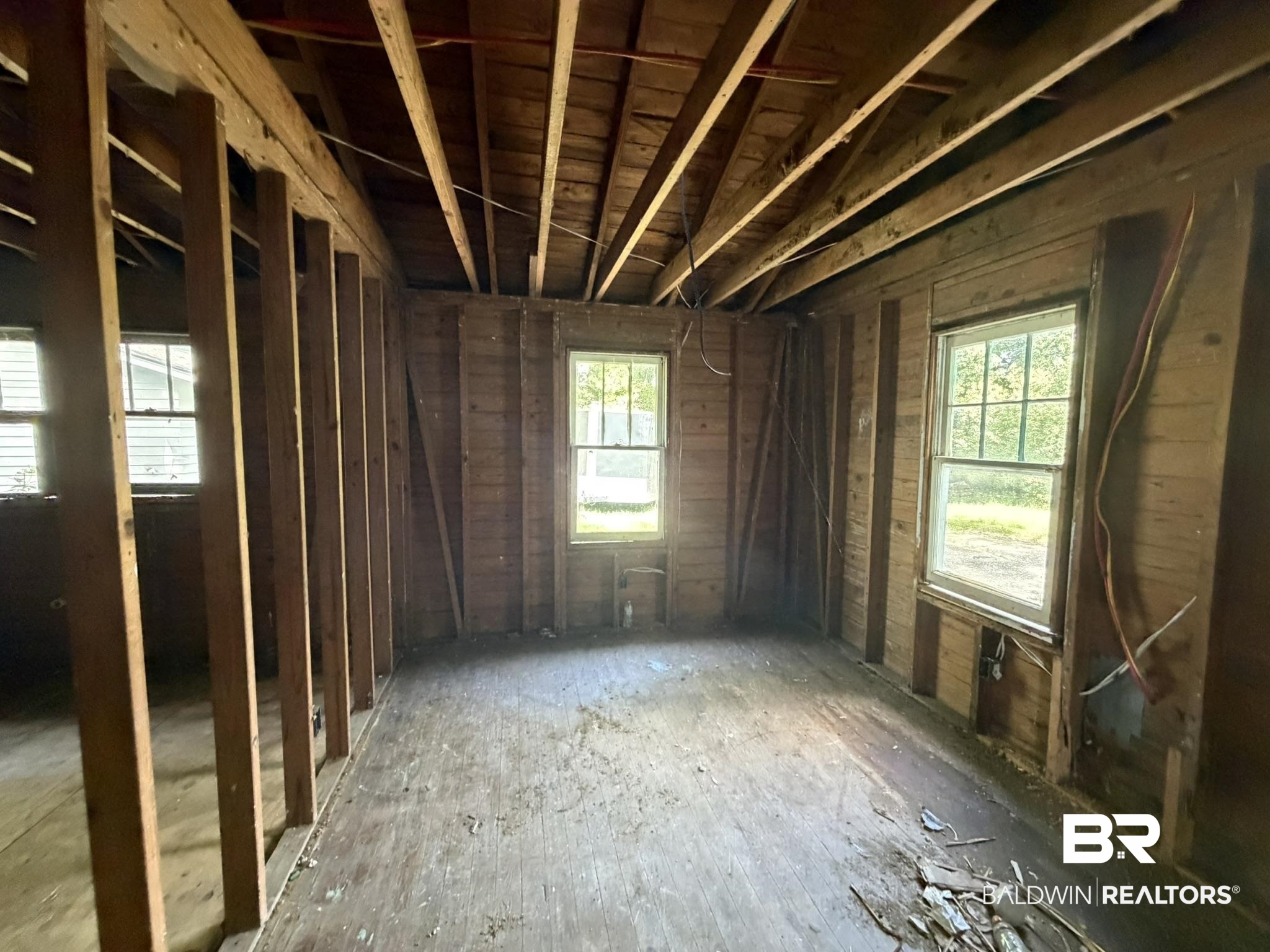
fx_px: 514
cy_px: 476
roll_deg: -1.4
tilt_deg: -8.0
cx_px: 635
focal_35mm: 14
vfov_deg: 85.7
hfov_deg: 102.1
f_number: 2.2
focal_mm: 2.22
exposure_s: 1/60
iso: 1000
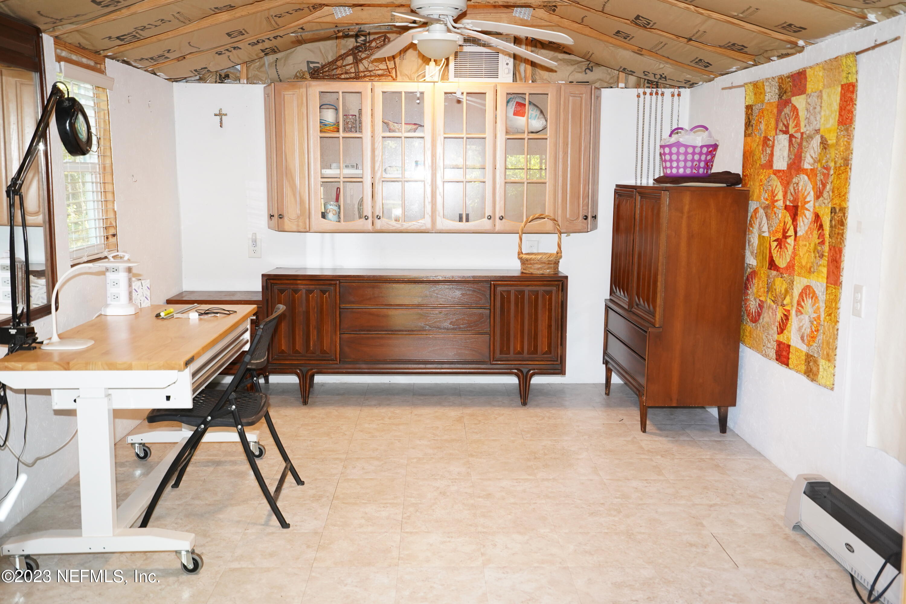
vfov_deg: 37.9
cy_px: 302
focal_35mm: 35
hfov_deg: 54.4
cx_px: 453
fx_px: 881
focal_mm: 35
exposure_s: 1/160
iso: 1600
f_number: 4
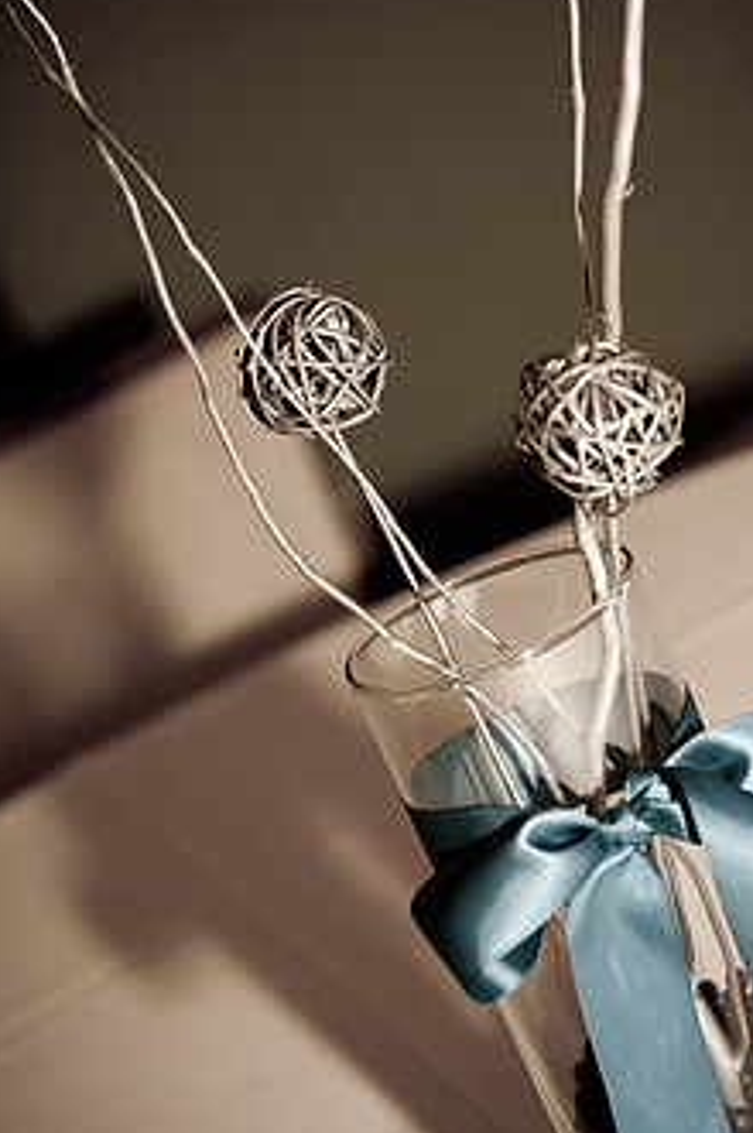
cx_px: 484
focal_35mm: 98
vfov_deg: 20.8
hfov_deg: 13.9
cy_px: 555
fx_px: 3081
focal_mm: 48
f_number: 2.8
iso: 200
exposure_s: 1/60
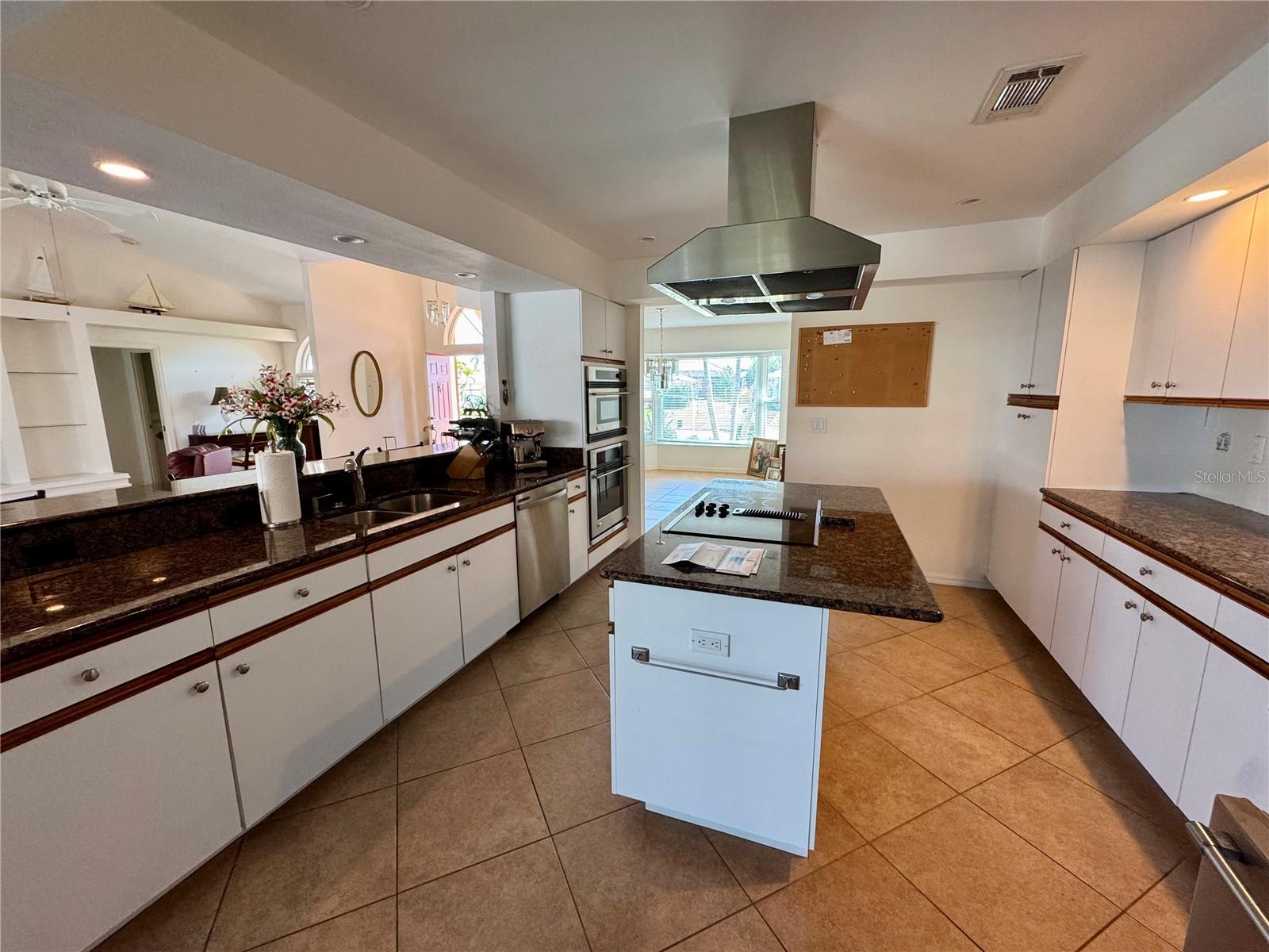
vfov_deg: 85.7
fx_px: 513
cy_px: 476
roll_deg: +1.2
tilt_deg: -9.9
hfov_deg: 102.1
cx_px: 634
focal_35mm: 14
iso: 200
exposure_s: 1/120
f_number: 2.2
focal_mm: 2.22
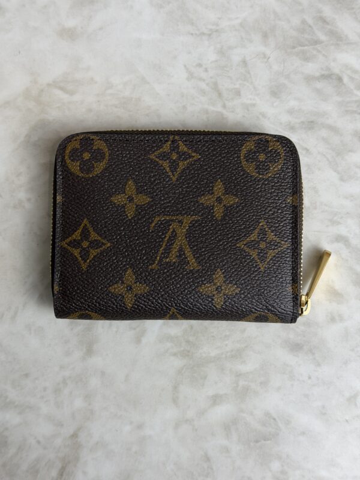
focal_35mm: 48
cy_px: 240
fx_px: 666
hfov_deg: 30.3
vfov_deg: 39.7
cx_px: 180
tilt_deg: -86.5
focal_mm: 6.76
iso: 64
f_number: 1.78
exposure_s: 1/120
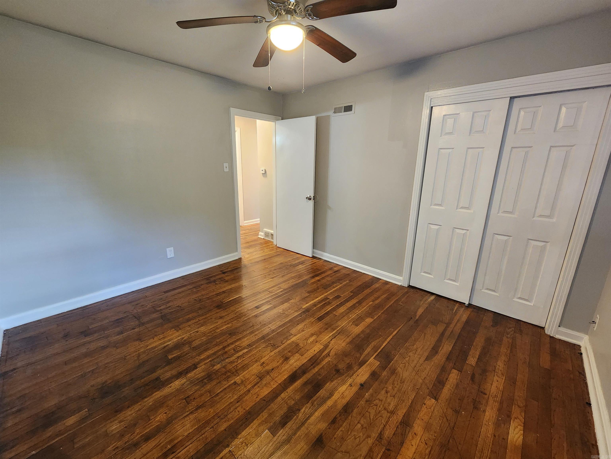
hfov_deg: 106.2
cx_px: 306
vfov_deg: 89.9
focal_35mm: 13
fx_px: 229
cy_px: 230
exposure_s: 1/30
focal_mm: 2.2
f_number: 2.2
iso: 500
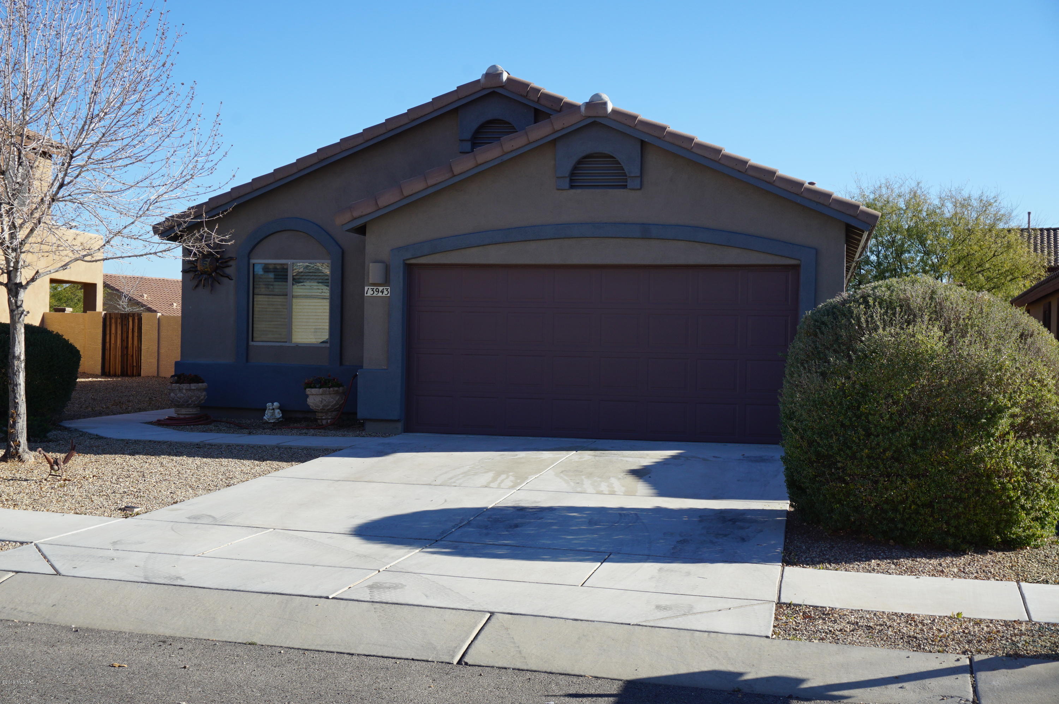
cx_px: 530
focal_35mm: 44
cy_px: 352
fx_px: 1278
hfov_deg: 45.0
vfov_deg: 30.8
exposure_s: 1/100
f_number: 10
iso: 100
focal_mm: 29
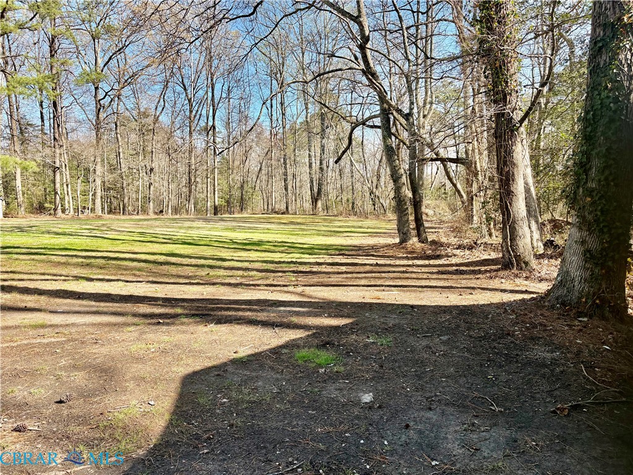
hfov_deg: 67.3
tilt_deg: -3.2
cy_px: 238
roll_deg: +0.3
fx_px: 475
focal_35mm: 26
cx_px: 316
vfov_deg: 53.1
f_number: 1.6
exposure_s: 1/959
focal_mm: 5.96
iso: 50
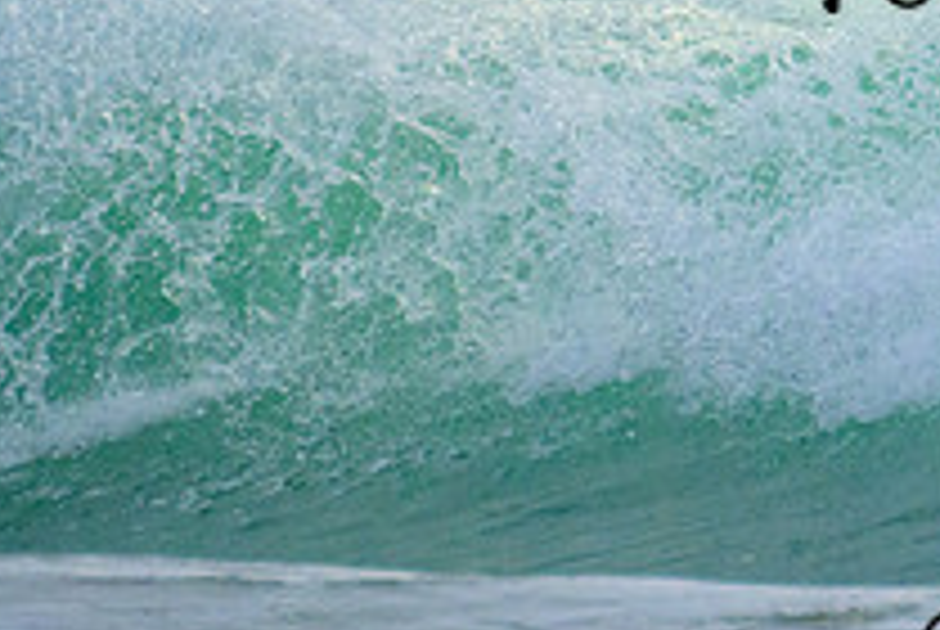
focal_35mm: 3039
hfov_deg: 0.7
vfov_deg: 0.5
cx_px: 1393
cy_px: -247
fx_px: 79462
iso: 2500
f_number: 13
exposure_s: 1/2000
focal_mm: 800
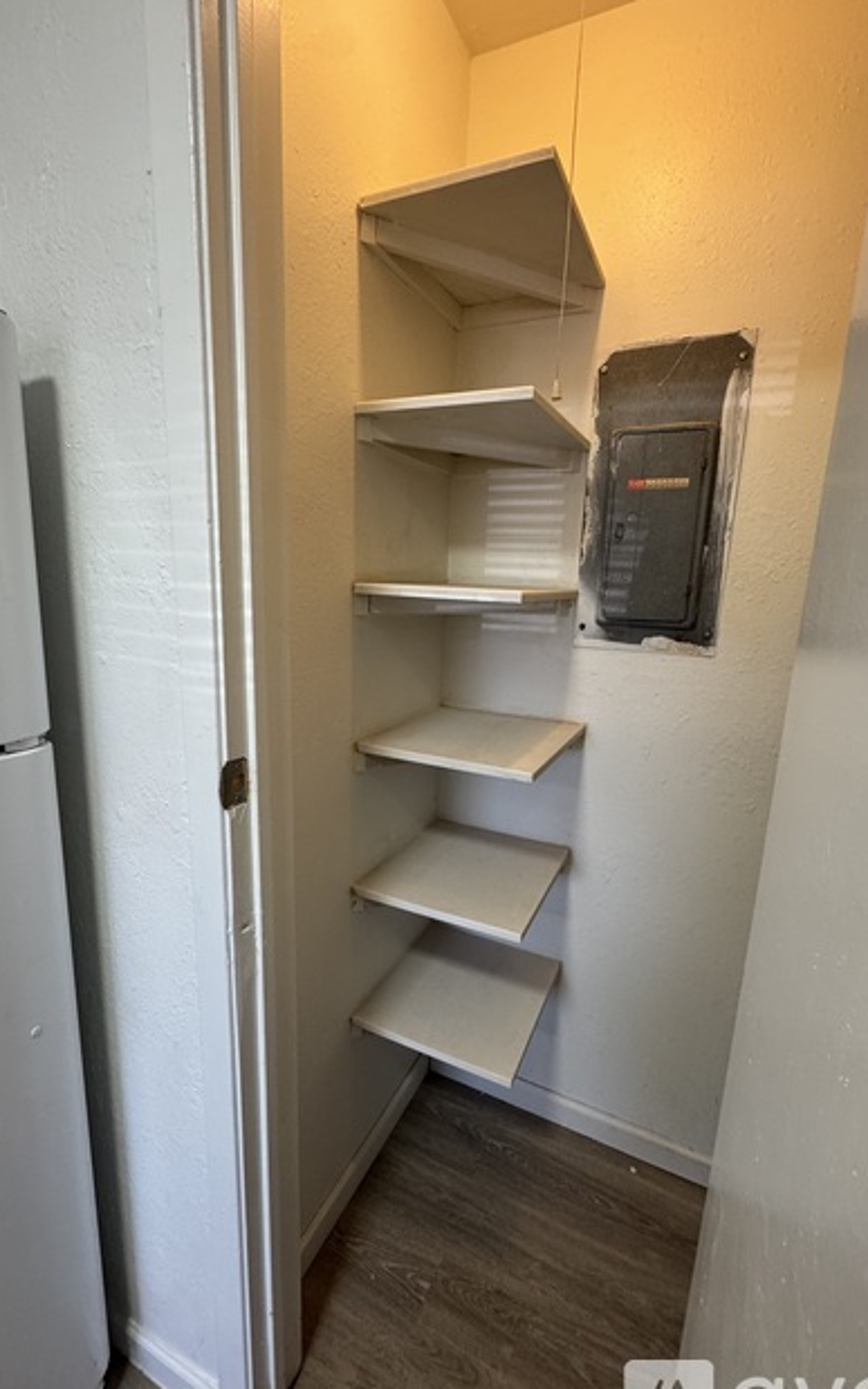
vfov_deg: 97.8
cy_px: 701
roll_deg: -1.6
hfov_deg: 71.3
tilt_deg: -13.2
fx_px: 605
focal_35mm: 16
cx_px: 426
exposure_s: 1/120
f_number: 2.2
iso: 250
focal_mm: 2.22
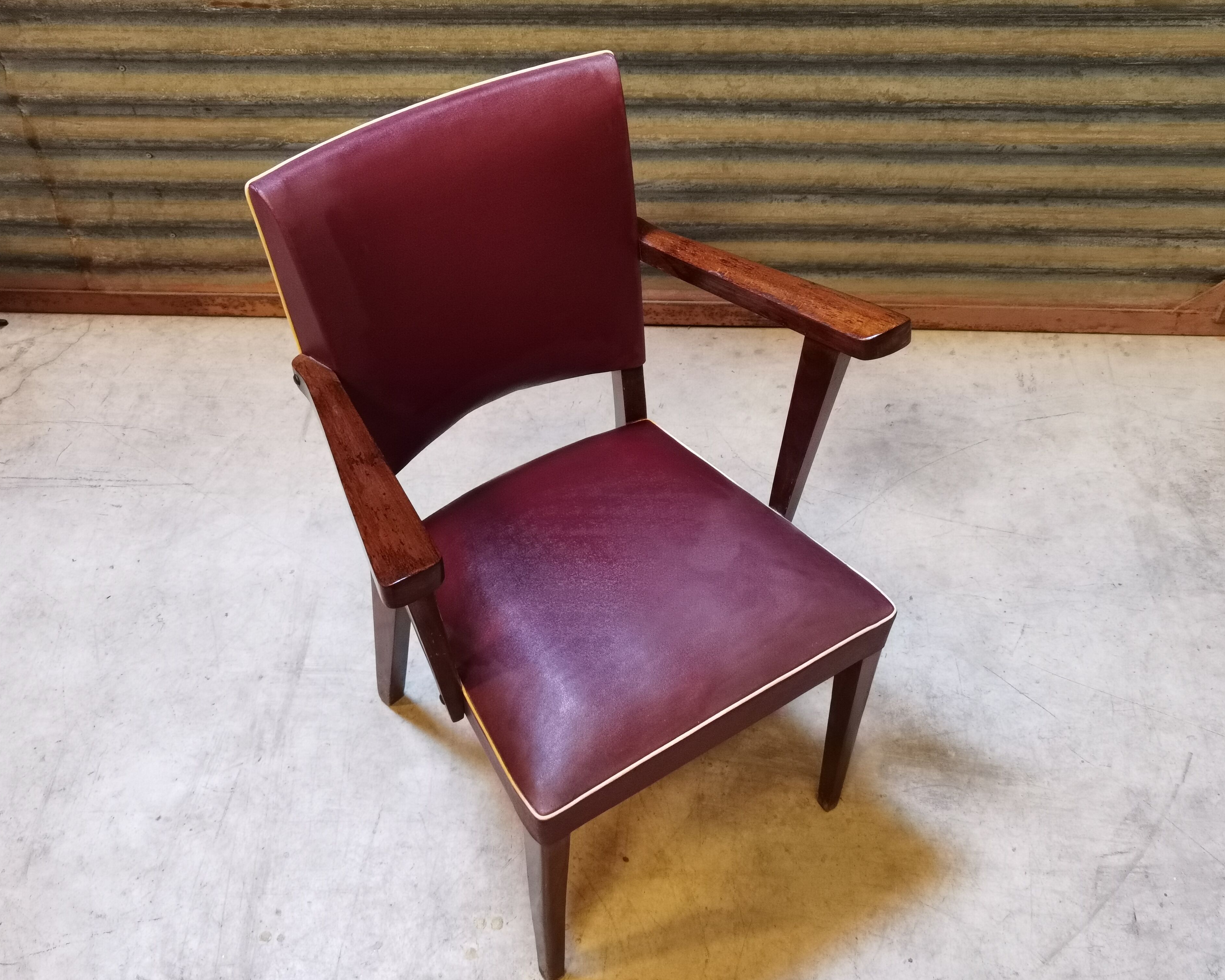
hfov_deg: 47.9
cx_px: 627
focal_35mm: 38
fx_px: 1378
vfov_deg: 39.2
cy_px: 493
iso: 400
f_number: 1.9
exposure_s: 1/33.3
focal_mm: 6.71
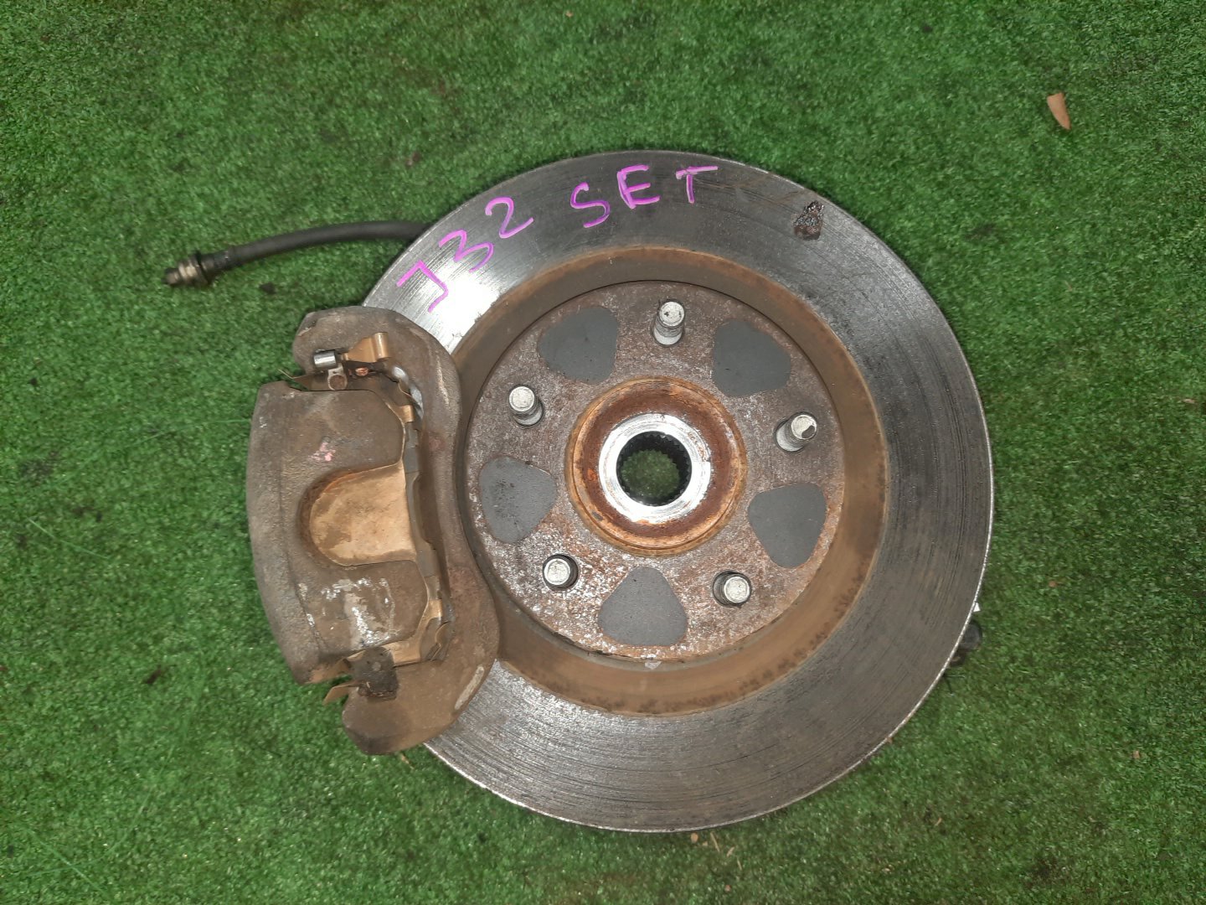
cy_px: 452
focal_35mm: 25
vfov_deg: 54.9
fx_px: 871
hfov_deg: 69.4
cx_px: 603
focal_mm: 4.6
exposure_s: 1/33
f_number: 2
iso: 272
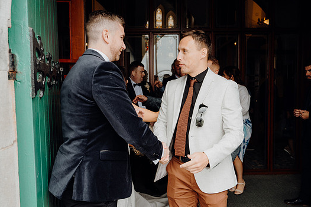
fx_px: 277
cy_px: 104
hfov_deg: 58.7
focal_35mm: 32
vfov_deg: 41.1
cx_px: 164
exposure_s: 1/200
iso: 200
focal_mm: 29
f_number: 3.5
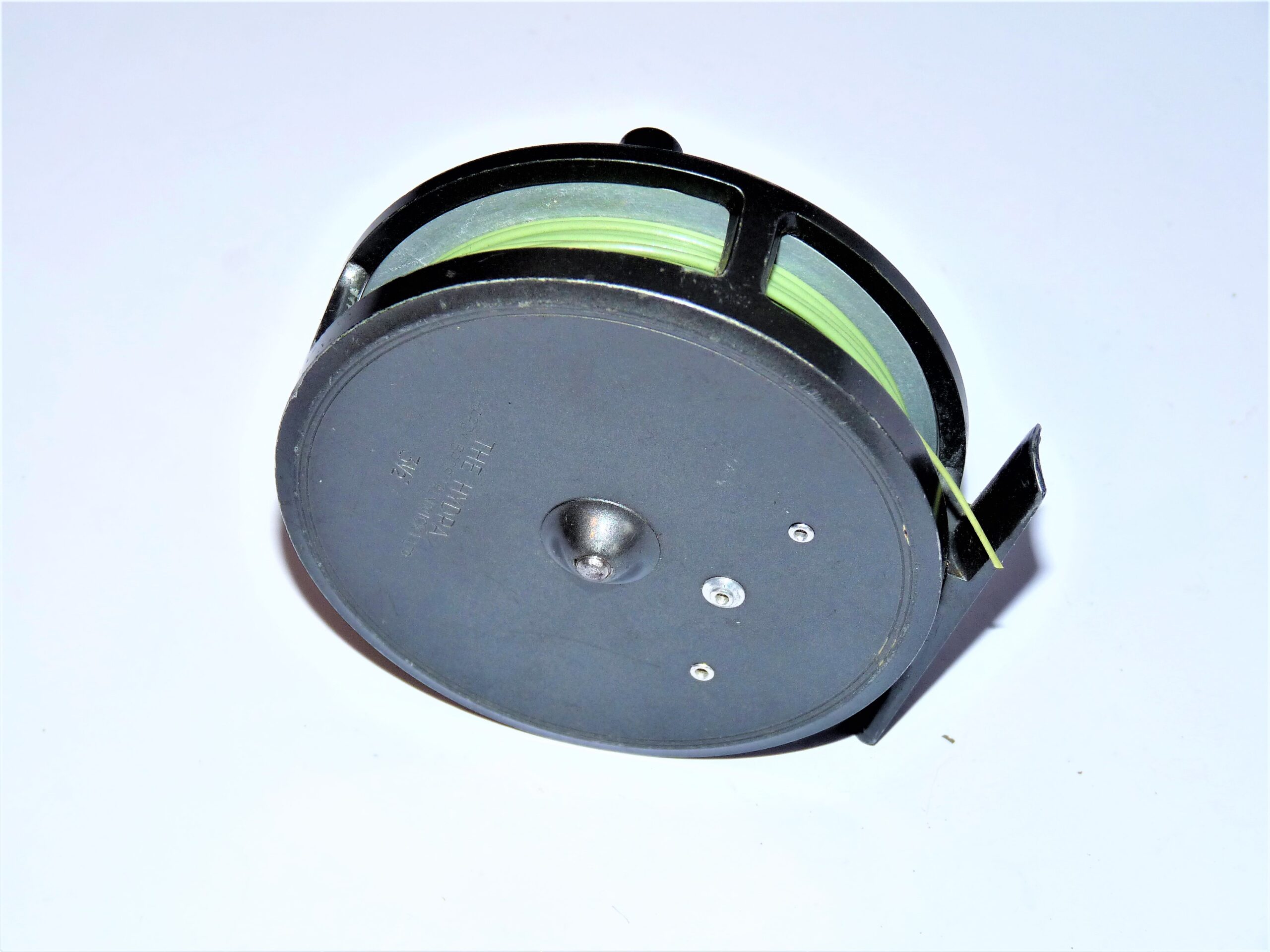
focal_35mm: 87
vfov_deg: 17.0
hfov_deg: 22.5
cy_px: 476
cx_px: 635
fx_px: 3192
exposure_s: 1/40
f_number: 3.4
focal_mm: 15.5
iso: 100
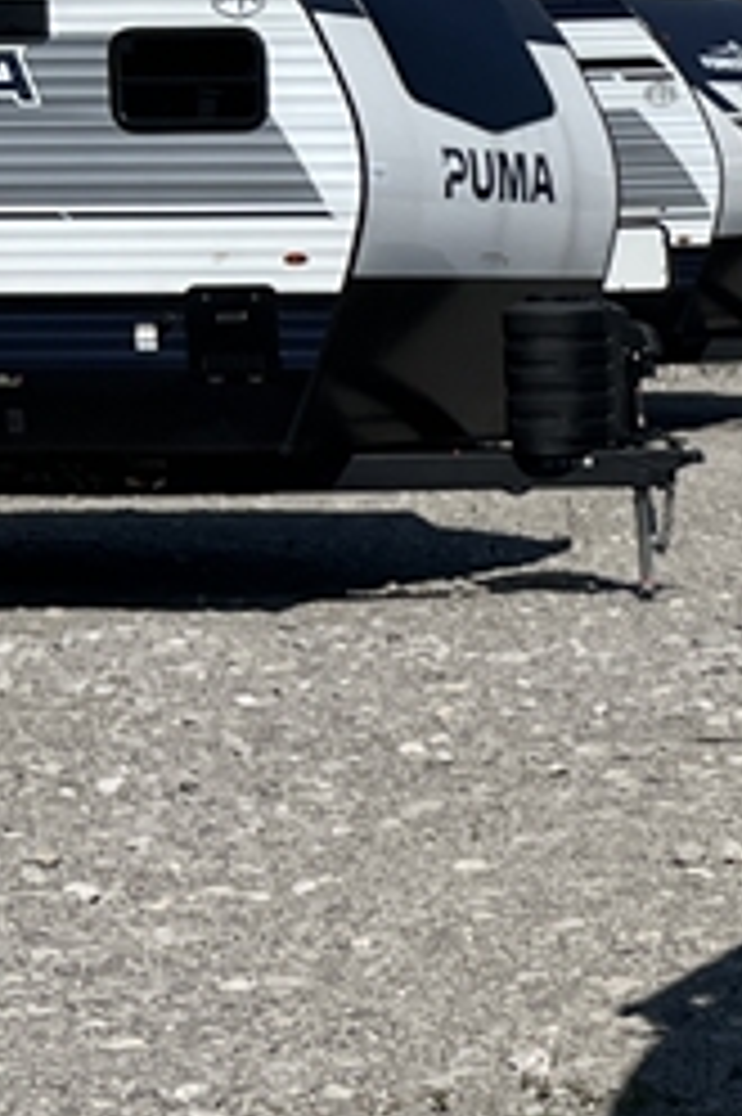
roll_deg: -1.2
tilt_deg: -7.9
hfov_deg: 9.0
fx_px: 4055
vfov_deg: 15.7
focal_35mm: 131
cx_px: 2015
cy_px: 639
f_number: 1.5
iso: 50
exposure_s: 1/11364
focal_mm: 5.7
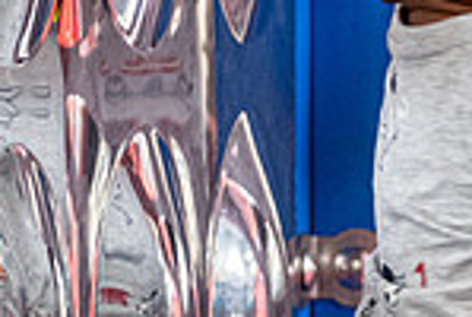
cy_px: 220
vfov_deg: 3.0
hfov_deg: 4.5
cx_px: 723
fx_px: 6017
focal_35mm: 458
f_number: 2.8
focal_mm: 68.7
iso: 1600
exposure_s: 1/60
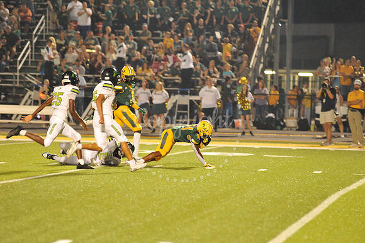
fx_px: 2027
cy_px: 122
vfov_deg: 6.9
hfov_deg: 10.3
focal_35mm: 200
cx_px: 182
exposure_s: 1/250
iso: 6400
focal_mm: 200
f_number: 4
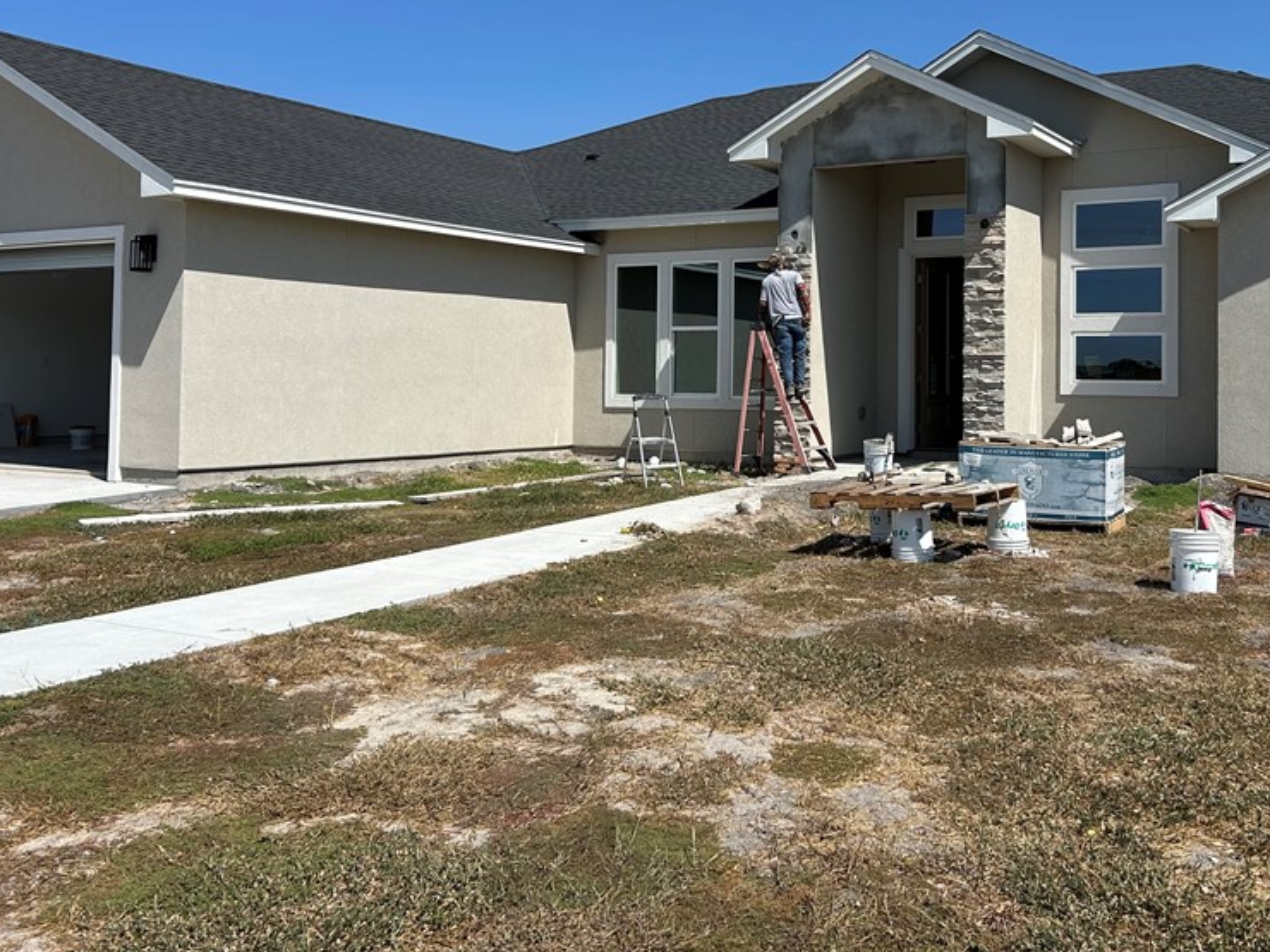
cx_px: 779
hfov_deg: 50.9
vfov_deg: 39.3
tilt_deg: +2.3
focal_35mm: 36
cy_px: 336
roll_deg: -0.1
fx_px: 1321
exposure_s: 1/6579
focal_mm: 5.7
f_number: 1.5
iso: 50
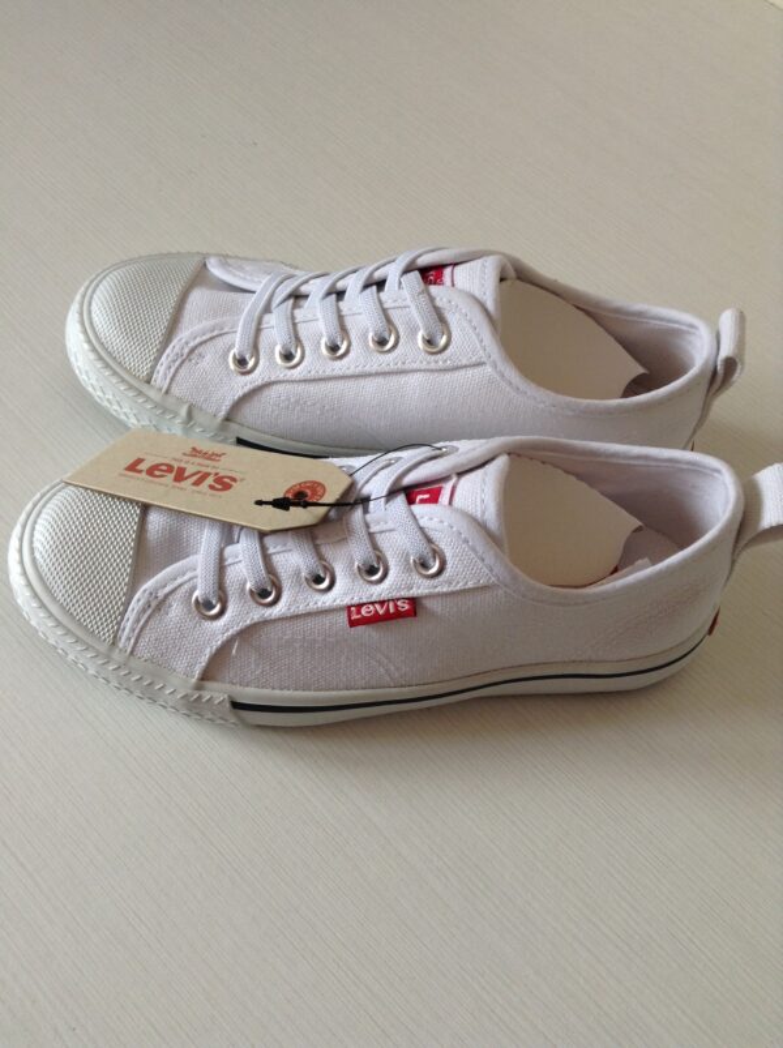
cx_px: 392
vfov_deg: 55.4
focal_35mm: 33
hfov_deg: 42.9
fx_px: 998
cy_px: 524
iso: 32
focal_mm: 3.3
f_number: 2.4
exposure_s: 1/40
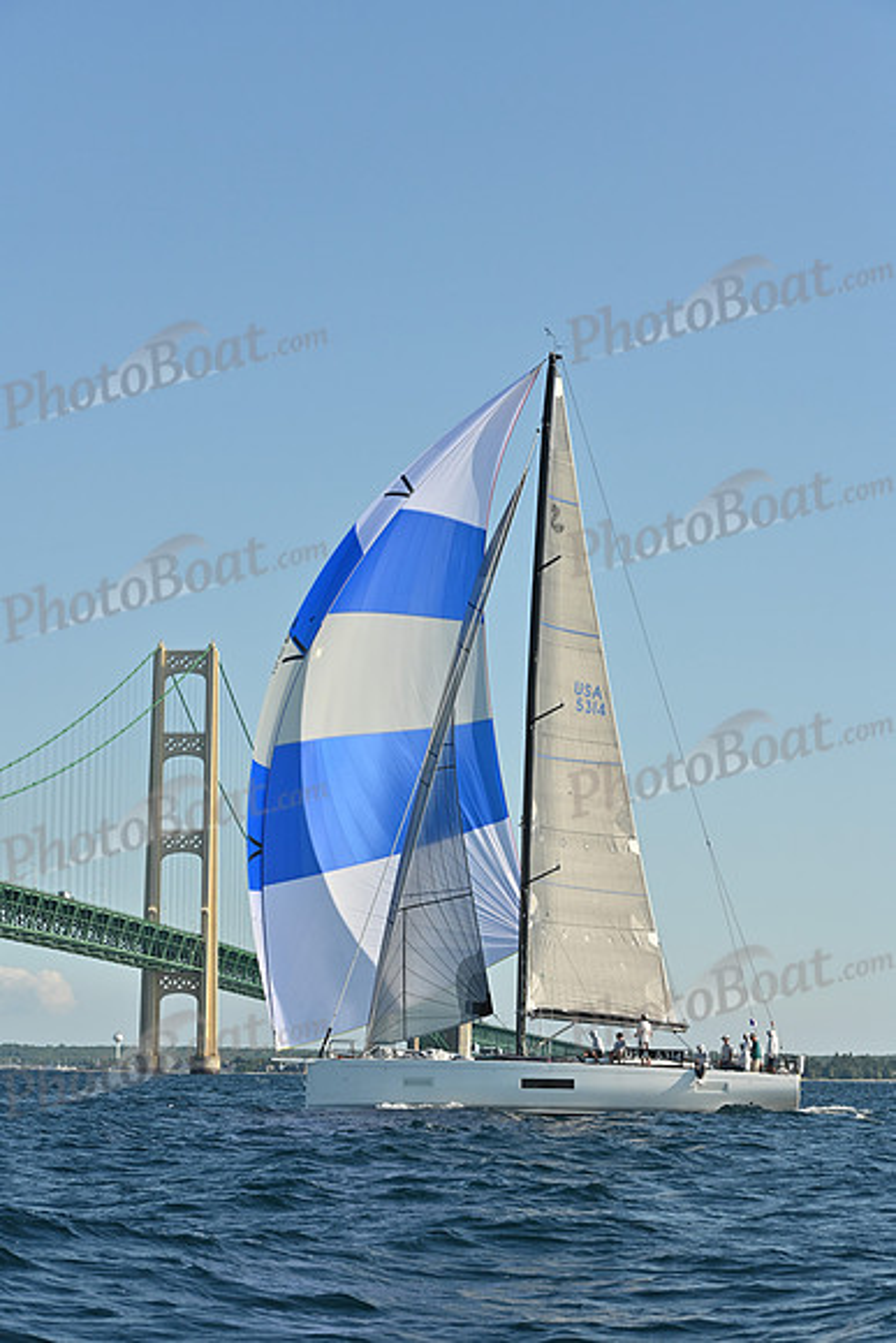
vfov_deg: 21.5
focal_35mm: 95
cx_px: 448
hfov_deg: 14.4
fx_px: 3544
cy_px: 672
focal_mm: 95
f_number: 8
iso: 320
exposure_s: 1/1600
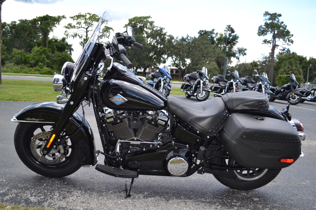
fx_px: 290
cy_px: 105
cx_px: 158
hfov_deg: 57.2
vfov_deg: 40.0
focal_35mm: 33
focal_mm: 22
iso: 100
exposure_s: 1/200
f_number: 4.5
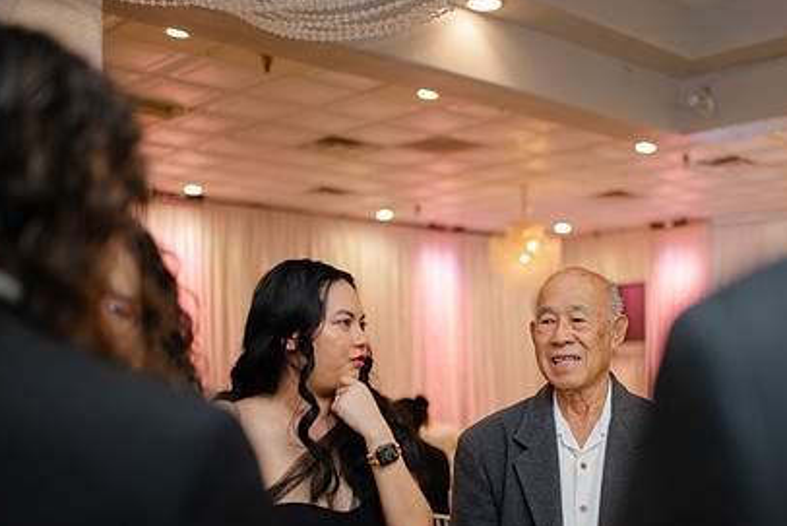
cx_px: 539
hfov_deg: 39.0
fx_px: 1093
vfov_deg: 26.8
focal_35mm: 50
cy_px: 370
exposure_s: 1/160
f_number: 1.4
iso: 400
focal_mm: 35
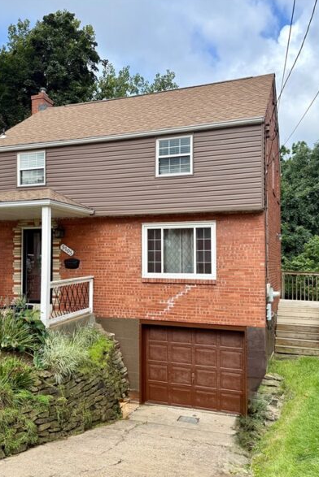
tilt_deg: +2.2
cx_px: 109
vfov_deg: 55.8
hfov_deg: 38.5
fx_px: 451
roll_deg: -0.4
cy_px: 240
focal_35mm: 34
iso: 100
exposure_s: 1/1812
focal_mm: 6.76
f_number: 1.78
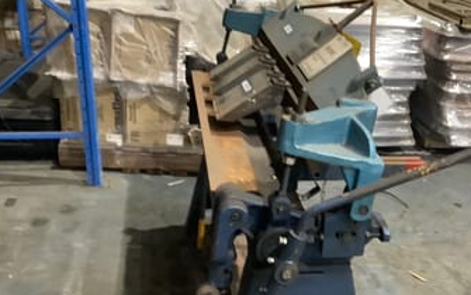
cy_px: 216
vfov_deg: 26.1
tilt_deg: -23.1
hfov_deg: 40.5
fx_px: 630
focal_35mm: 49
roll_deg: -2.9
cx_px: 314
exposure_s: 1/25
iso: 500
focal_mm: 3.3
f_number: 2.4
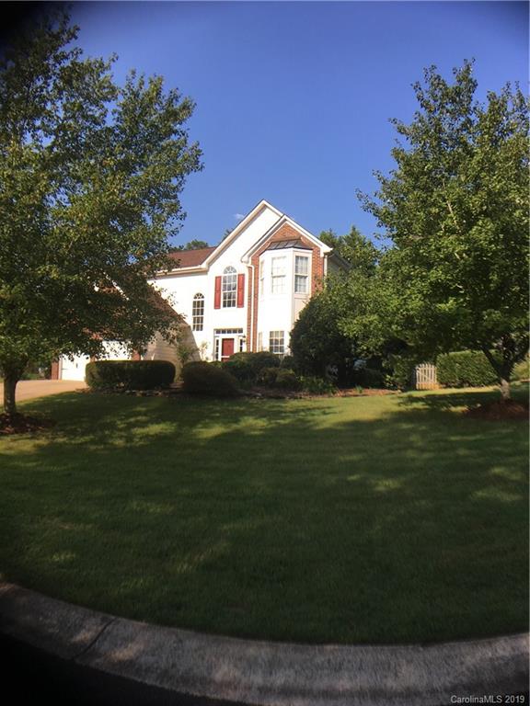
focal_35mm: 29
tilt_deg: +5.5
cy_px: 353
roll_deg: -1.4
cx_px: 265
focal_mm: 4.15
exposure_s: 1/827
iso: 25
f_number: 2.2
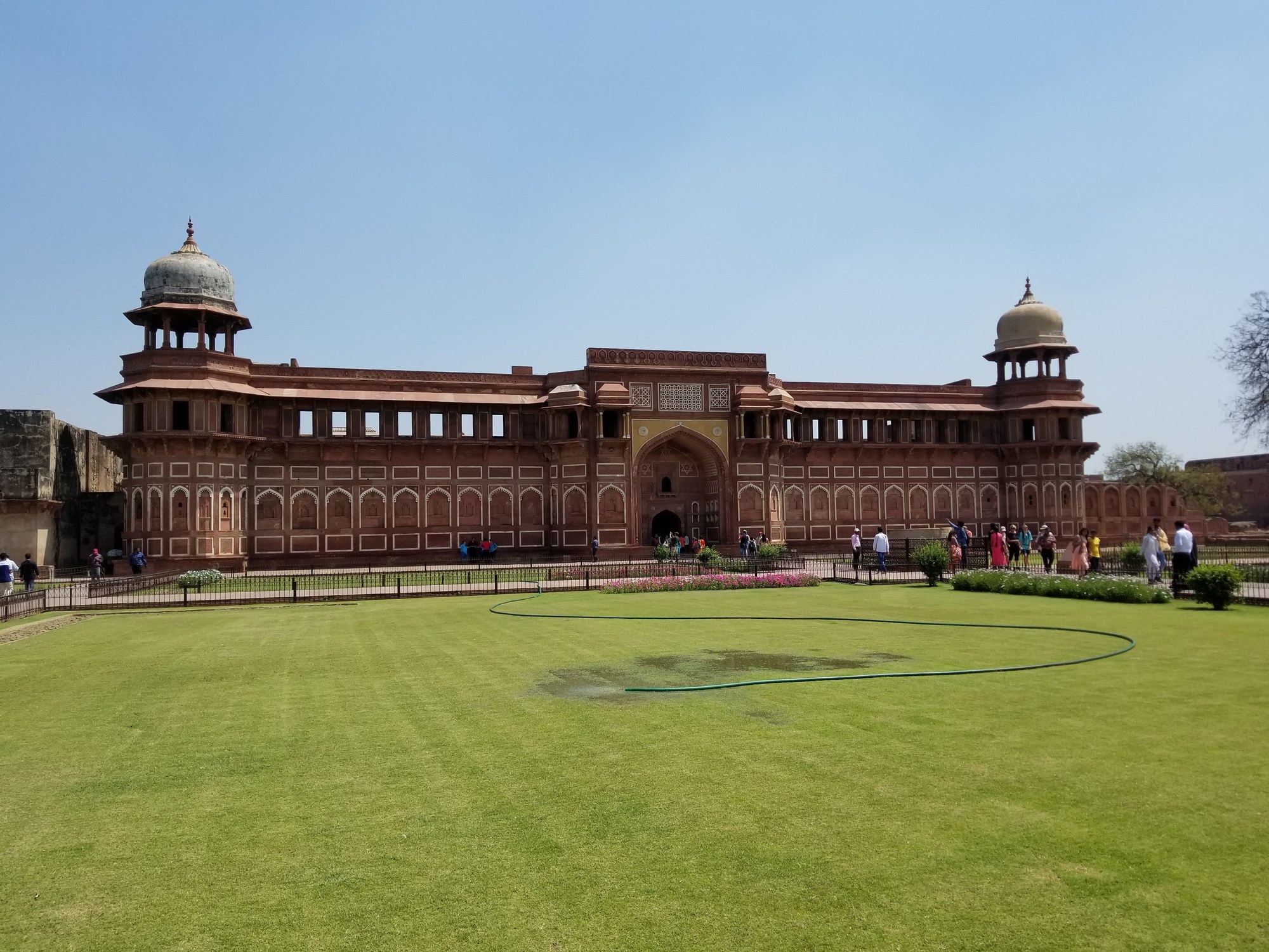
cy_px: 476
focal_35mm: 26
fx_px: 953
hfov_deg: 67.3
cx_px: 634
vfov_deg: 53.1
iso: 50
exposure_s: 1/3264
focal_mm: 4.3
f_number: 1.7
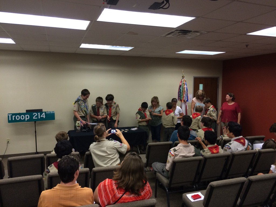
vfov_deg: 48.2
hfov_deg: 61.7
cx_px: 138
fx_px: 231
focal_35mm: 29
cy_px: 104
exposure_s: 1/30
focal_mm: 4.15
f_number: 2.2
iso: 125
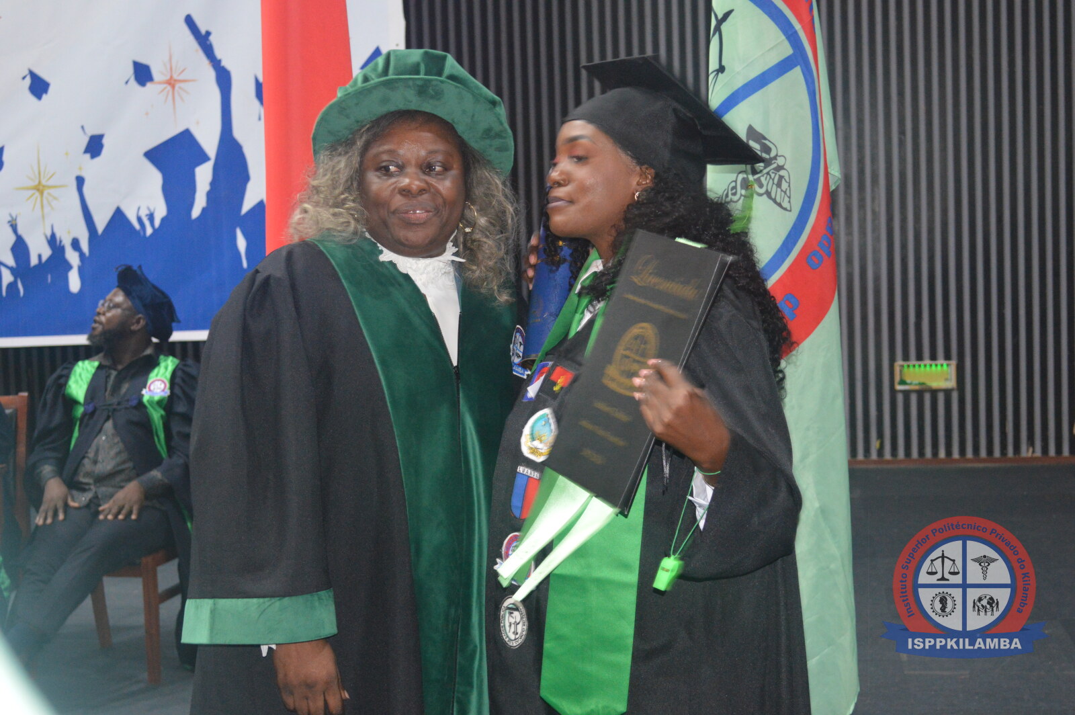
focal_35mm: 57
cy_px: 358
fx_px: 1701
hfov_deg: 35.1
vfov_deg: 23.7
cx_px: 538
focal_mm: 38
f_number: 5
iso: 2000
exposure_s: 1/60
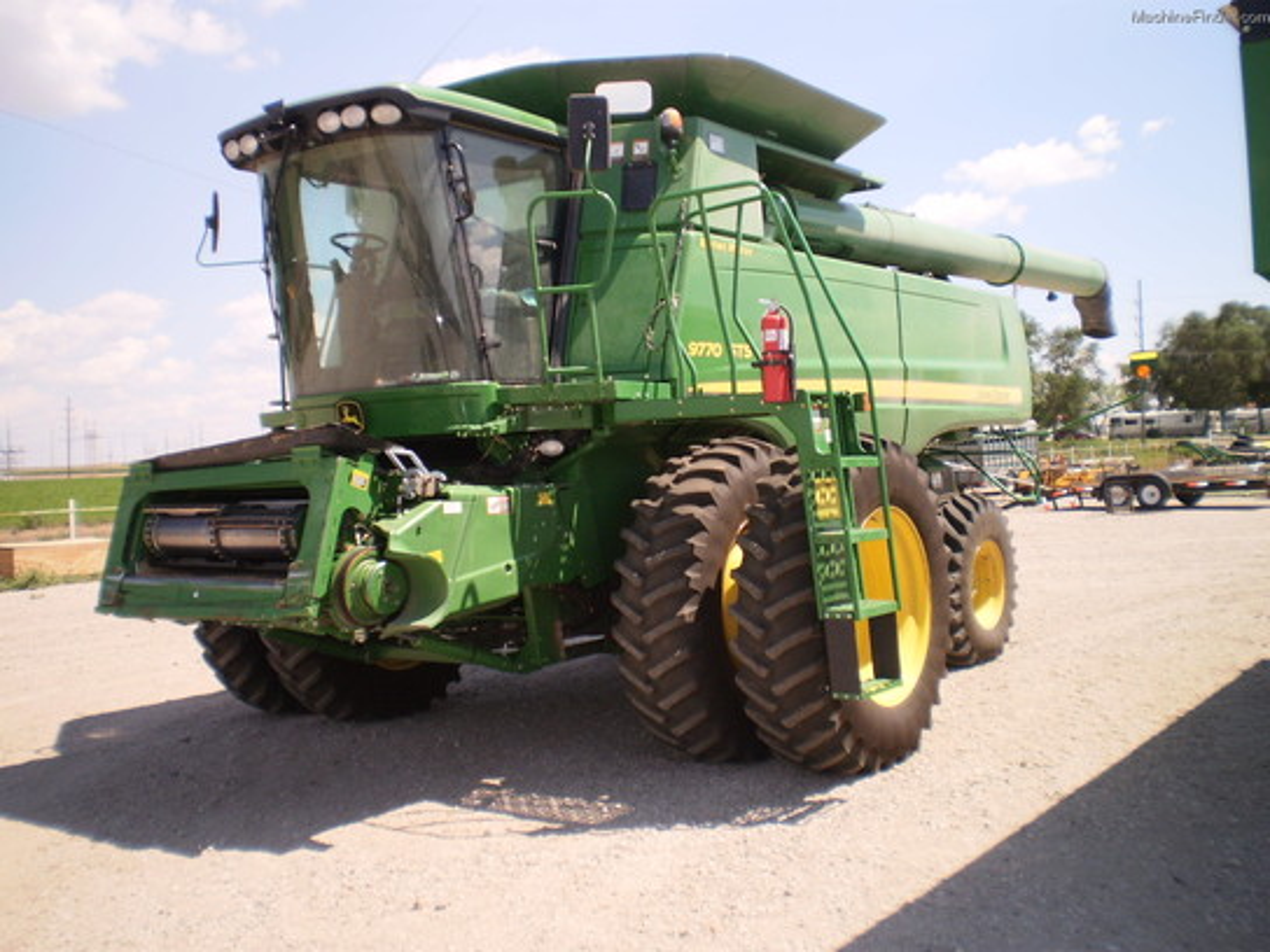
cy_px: 476
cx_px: 635
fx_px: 1321
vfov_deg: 39.7
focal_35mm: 36
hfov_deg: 51.4
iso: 64
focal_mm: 6.3
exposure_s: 1/1000
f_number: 3.1
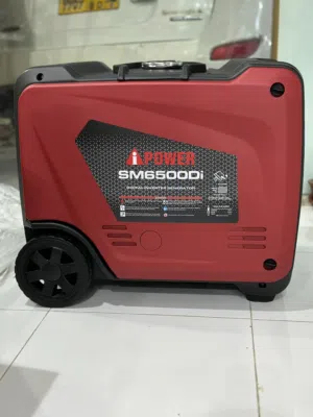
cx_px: 156
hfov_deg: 30.3
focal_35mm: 48
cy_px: 208
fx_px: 579
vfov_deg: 39.7
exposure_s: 1/50
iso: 250
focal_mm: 6.86
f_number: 1.78
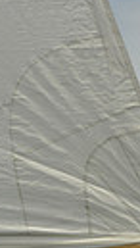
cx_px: -408
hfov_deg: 3.5
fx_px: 2168
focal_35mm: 330
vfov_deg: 6.5
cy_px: 282
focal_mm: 70
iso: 280
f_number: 9
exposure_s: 1/1600
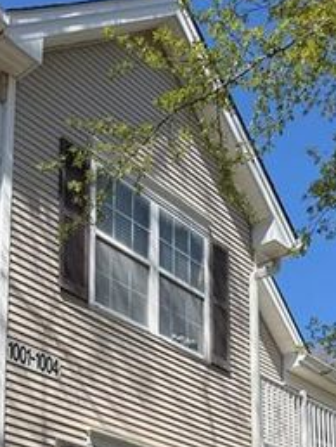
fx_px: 801
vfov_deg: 27.7
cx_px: 170
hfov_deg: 23.7
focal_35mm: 62
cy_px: 524
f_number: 1.78
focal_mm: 6.76
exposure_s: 1/3953
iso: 80
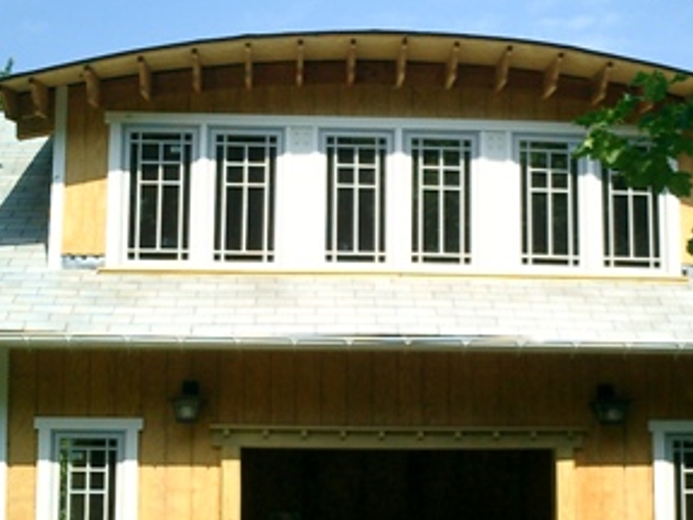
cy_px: 380
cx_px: 433
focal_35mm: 60
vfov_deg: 24.2
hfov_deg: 32.0
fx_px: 1201
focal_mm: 7.5
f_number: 3.2
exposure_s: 1/1000
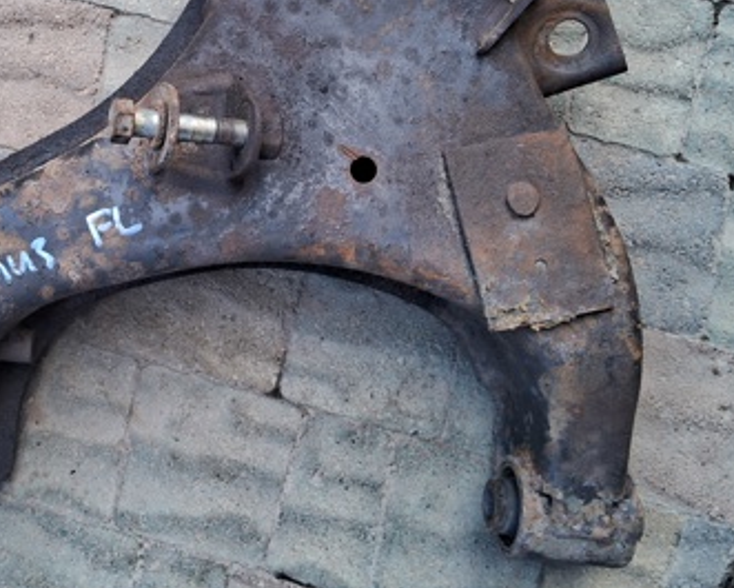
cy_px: 159
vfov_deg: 30.4
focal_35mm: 49
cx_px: 195
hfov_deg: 37.2
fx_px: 1065
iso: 50
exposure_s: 1/100
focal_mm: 3.98
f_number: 1.8
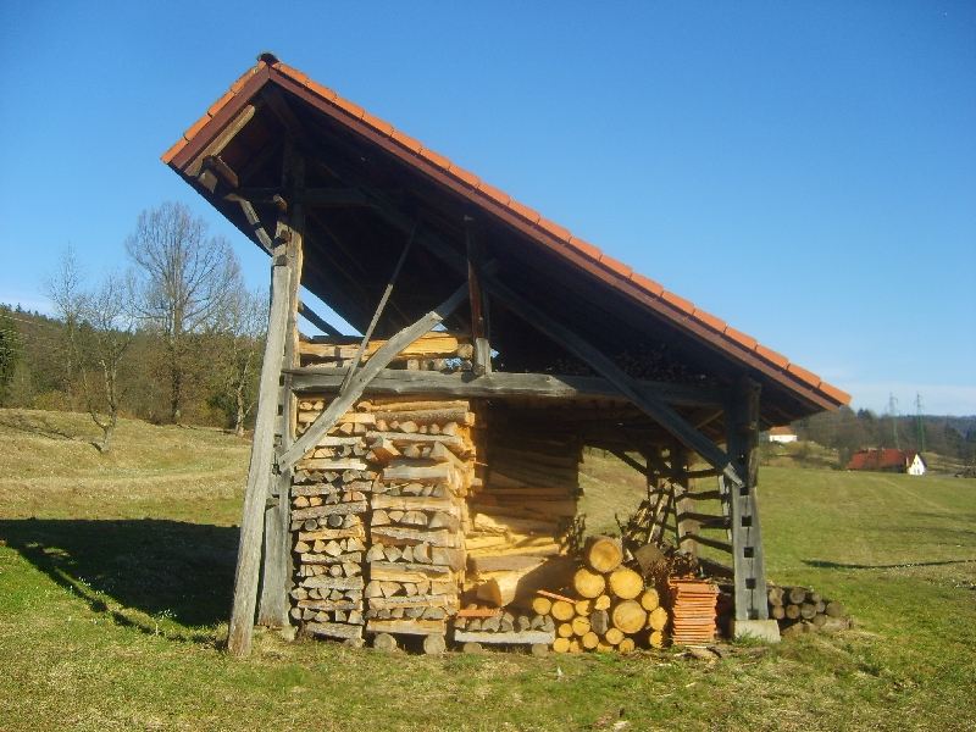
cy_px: 366
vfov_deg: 40.7
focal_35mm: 35
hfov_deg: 52.6
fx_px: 987
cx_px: 488
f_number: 2.8
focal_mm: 5.8
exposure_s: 1/750
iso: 50
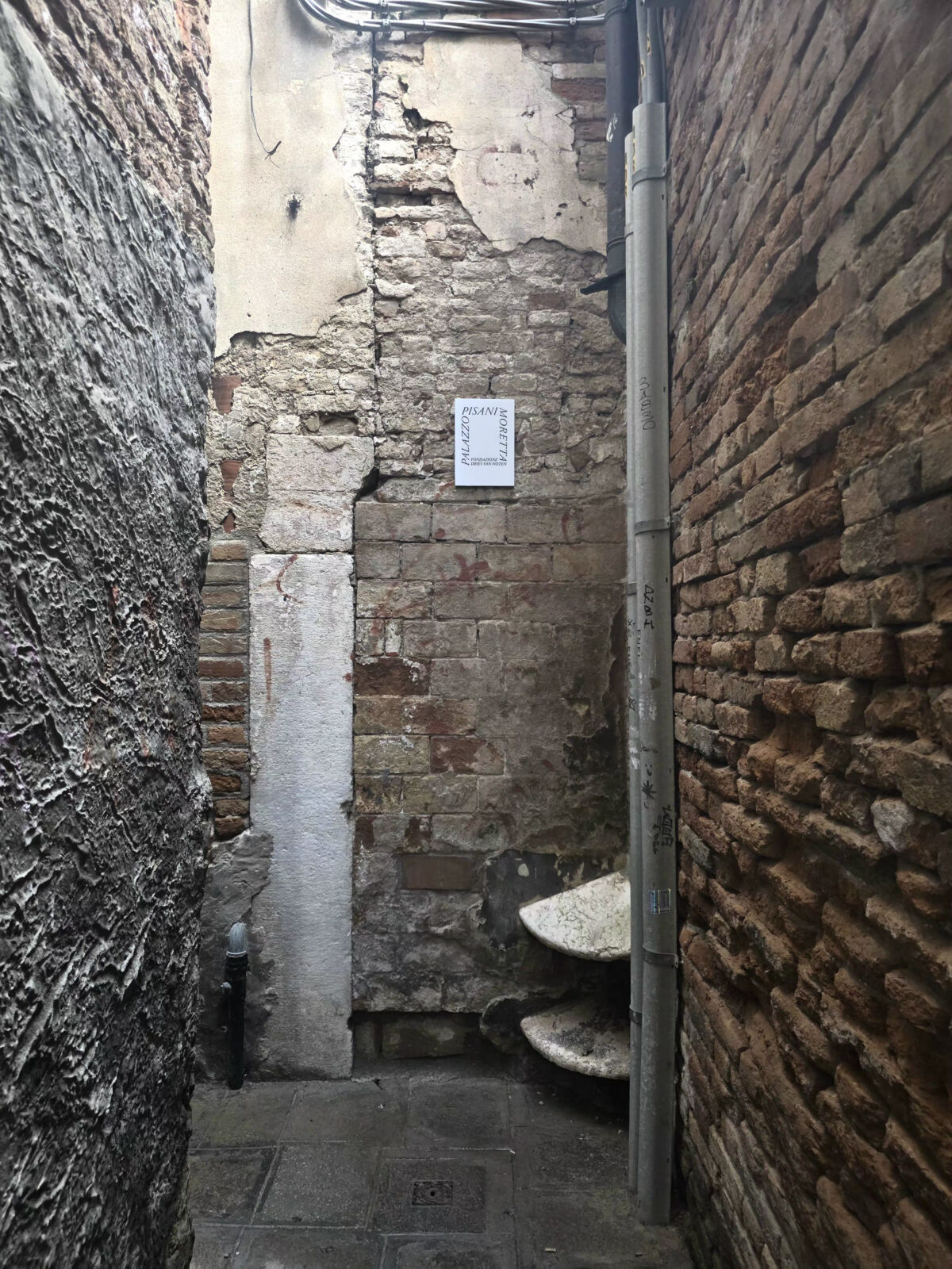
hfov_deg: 58.9
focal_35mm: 23
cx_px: 476
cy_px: 634
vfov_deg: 73.9
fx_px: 843
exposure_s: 1/182
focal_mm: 6.3
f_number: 1.7
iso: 160
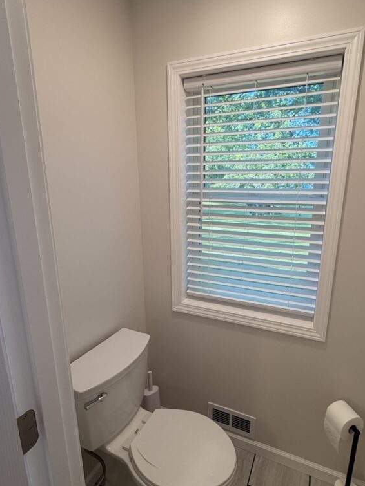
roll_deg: -1.1
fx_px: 267
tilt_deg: -13.6
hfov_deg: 68.2
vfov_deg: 84.7
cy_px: 250
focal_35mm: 19
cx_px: 213
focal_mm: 2.22
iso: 125
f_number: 2.2
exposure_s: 1/120
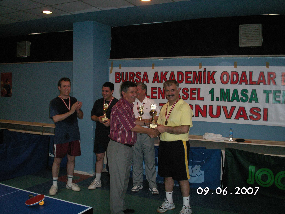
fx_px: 305
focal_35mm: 37
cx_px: 142
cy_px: 107
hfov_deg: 50.1
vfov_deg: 38.7
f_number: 3.5
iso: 160
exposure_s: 1/40
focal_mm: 7.7
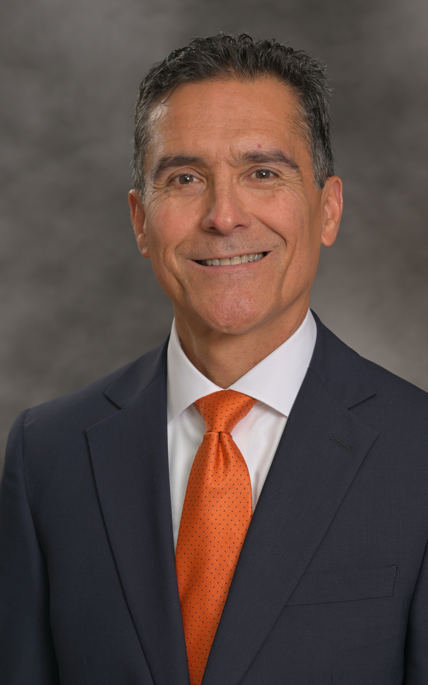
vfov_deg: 20.4
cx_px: 243
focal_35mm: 102
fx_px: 1903
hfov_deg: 12.8
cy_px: 383
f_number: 5.6
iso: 100
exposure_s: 1/160
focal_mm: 87
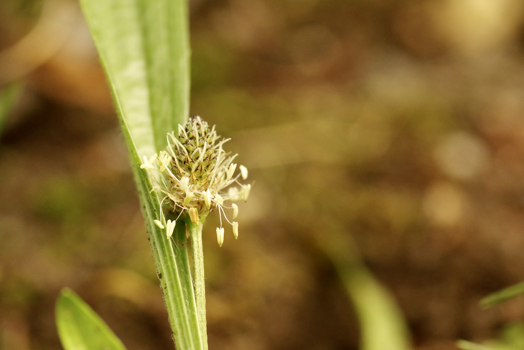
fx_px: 1528
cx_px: 262
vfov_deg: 13.0
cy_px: 175
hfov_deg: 19.5
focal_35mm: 105
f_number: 4.5
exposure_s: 1/1250
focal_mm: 70
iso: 800
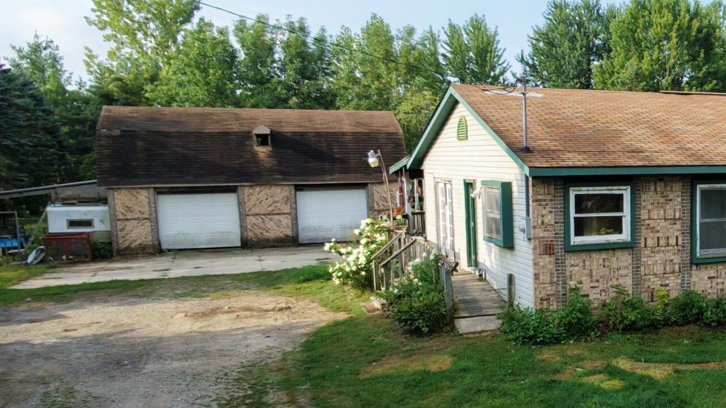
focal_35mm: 41
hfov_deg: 44.2
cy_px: 264
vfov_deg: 28.9
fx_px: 789
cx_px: 675
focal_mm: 3.05
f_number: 2.2
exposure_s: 1/400
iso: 100
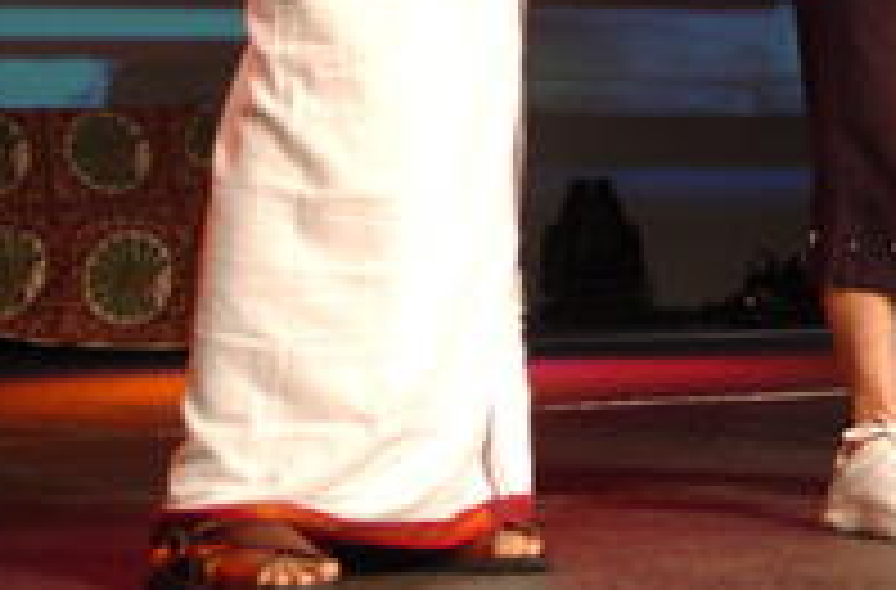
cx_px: 887
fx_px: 3483
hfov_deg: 14.4
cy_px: -250
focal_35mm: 141
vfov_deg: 9.5
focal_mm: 31
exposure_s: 1/100
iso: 400
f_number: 2.8
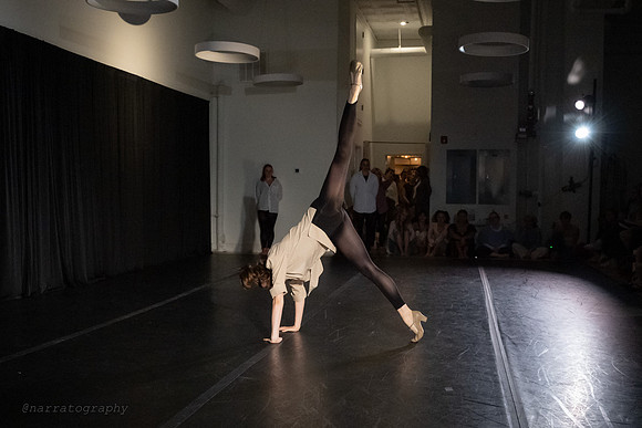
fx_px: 719
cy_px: 229
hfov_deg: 48.1
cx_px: 328
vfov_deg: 33.2
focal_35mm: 40
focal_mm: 28
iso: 6400
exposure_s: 1/400
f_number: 5
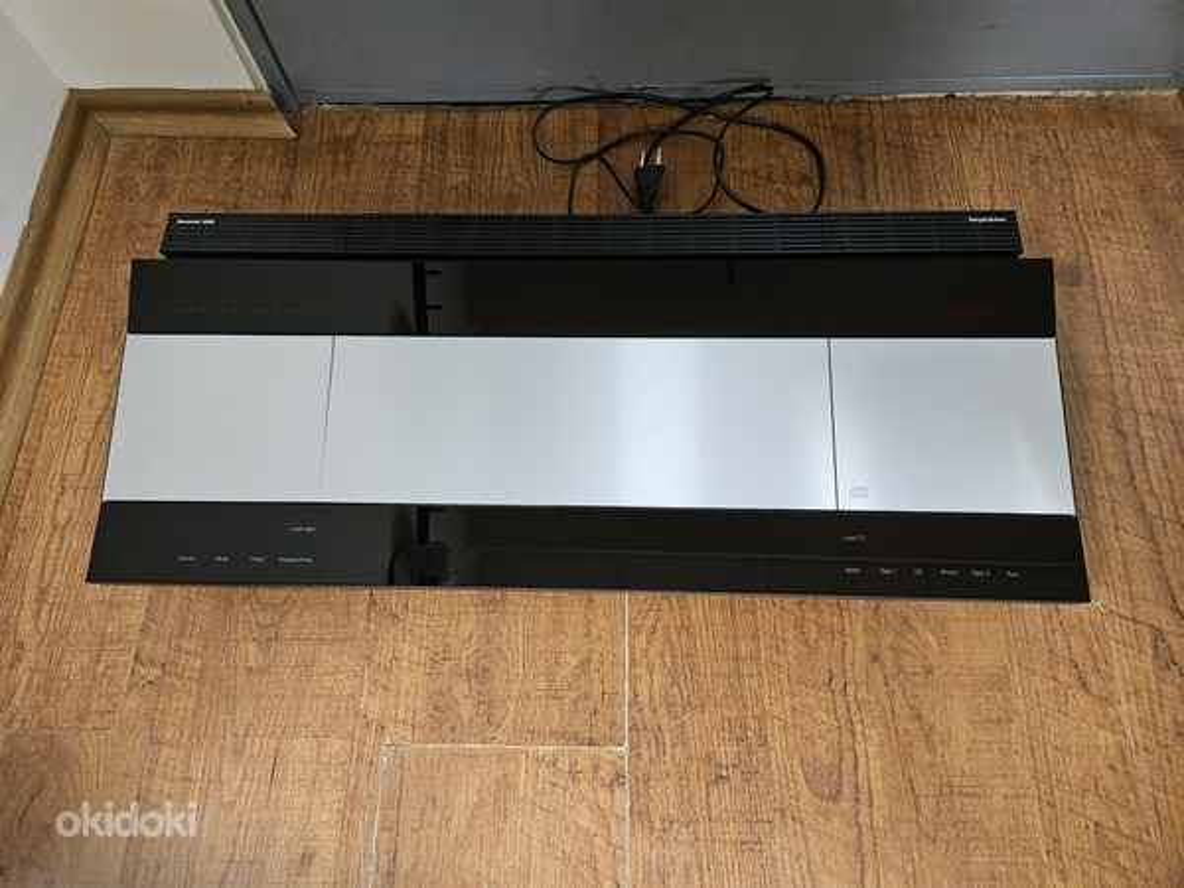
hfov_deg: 73.9
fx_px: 787
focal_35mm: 23
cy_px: 444
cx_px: 592
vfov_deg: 58.9
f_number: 1.8
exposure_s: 1/100
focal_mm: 5.4
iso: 800
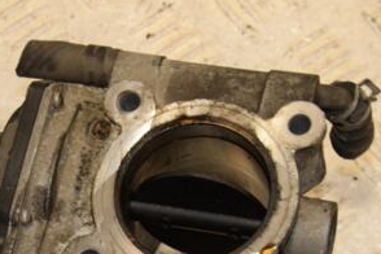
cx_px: 136
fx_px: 1619
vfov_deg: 8.9
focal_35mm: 153
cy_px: 254
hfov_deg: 13.4
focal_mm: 50
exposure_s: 1/200
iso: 800
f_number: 9
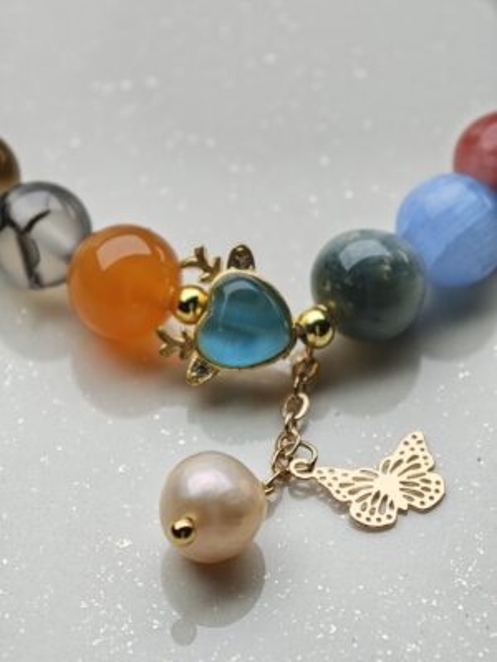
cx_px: 248
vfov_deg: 12.0
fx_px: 3159
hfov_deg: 9.0
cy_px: 331
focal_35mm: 165
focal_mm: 16.53
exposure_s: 1/336
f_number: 2.1
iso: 80
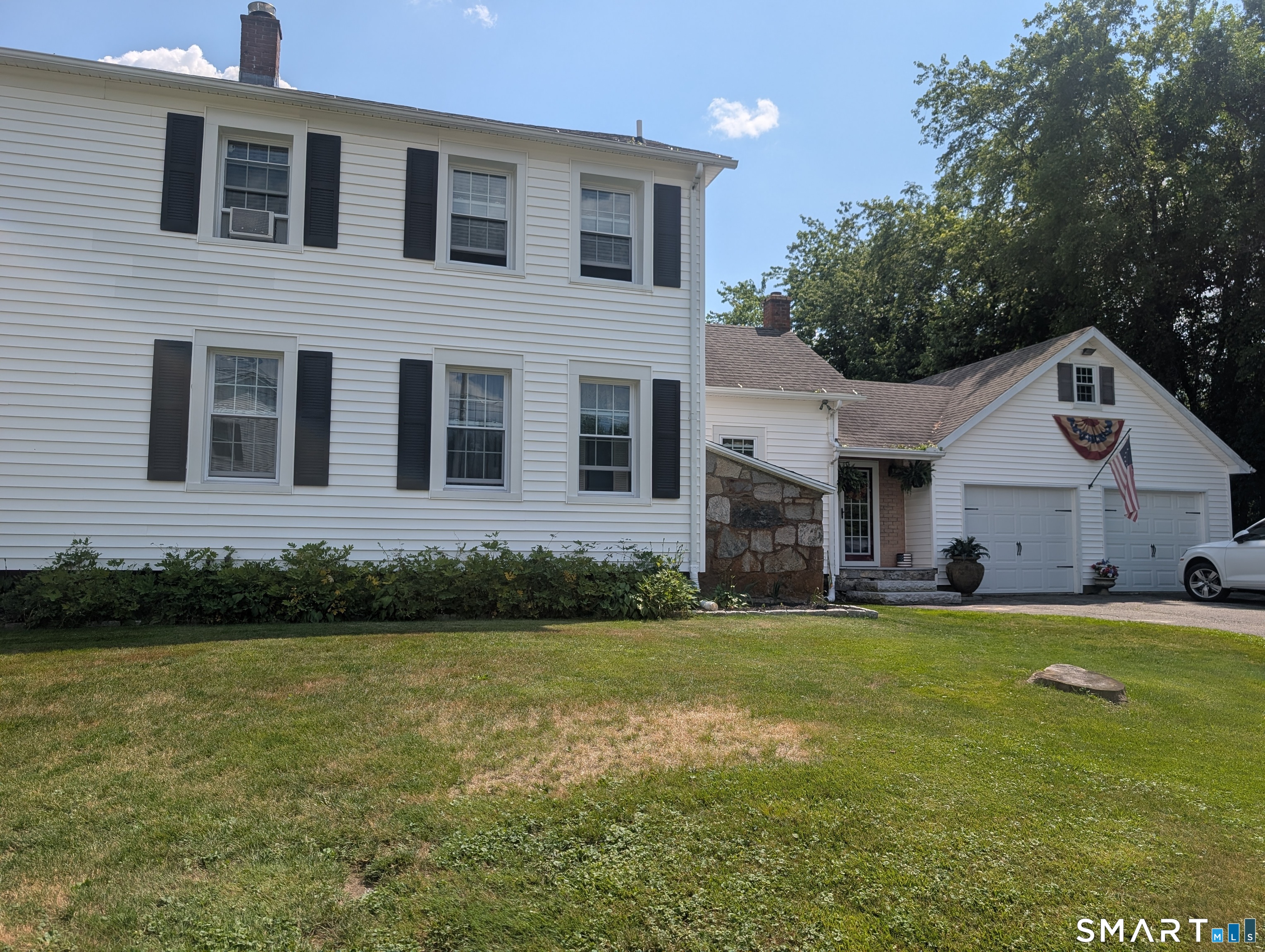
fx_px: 878
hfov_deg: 71.5
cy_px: 476
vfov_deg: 56.9
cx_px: 632
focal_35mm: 24
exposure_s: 1/1572
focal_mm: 6.9
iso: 20
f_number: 1.68
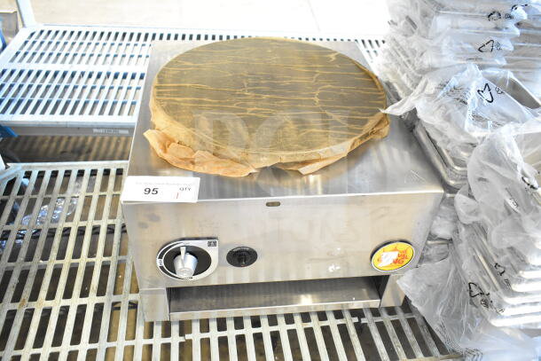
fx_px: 473
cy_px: 180
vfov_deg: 41.7
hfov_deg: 59.5
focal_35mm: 32
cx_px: 270
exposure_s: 1/30
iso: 2200
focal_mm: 21
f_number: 3.8
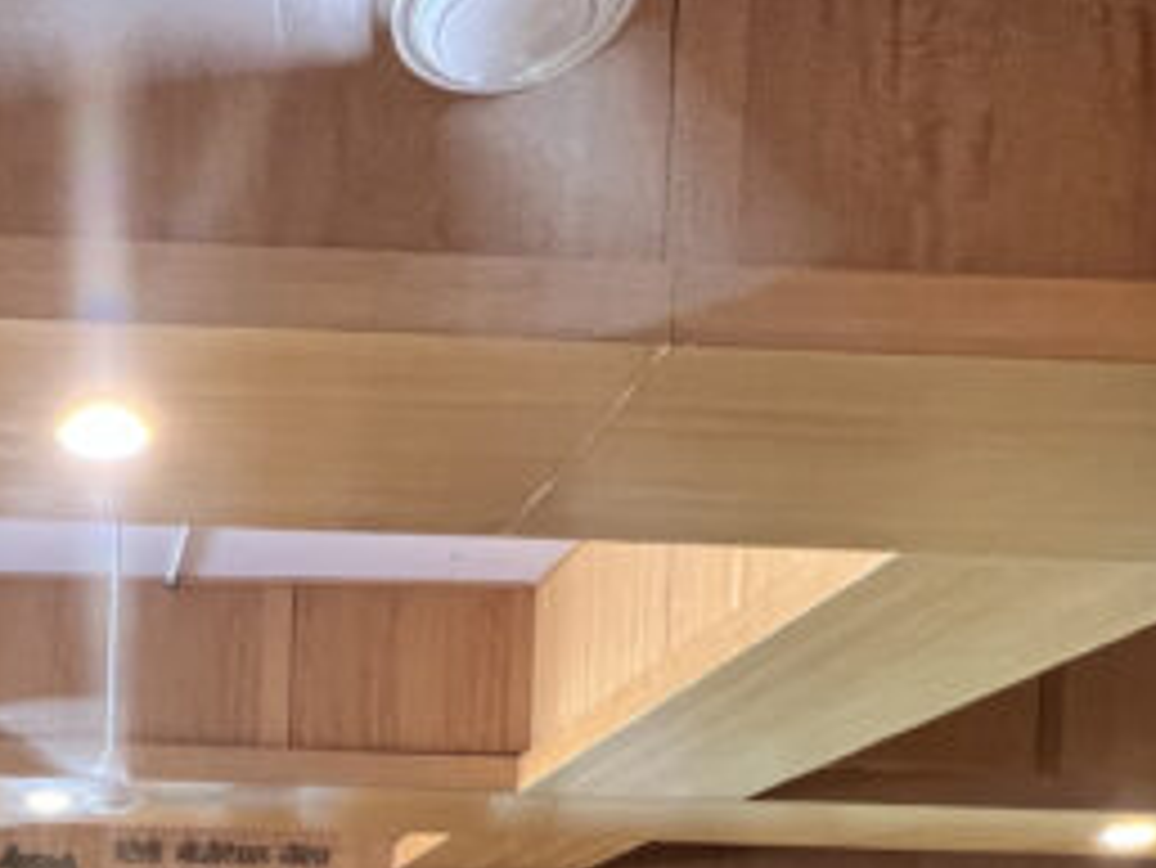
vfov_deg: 28.2
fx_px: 1336
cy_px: 1185
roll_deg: -1.4
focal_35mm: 40
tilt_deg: -2.2
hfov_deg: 41.4
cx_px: 31
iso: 200
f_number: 1.8
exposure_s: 1/50
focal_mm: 1.57
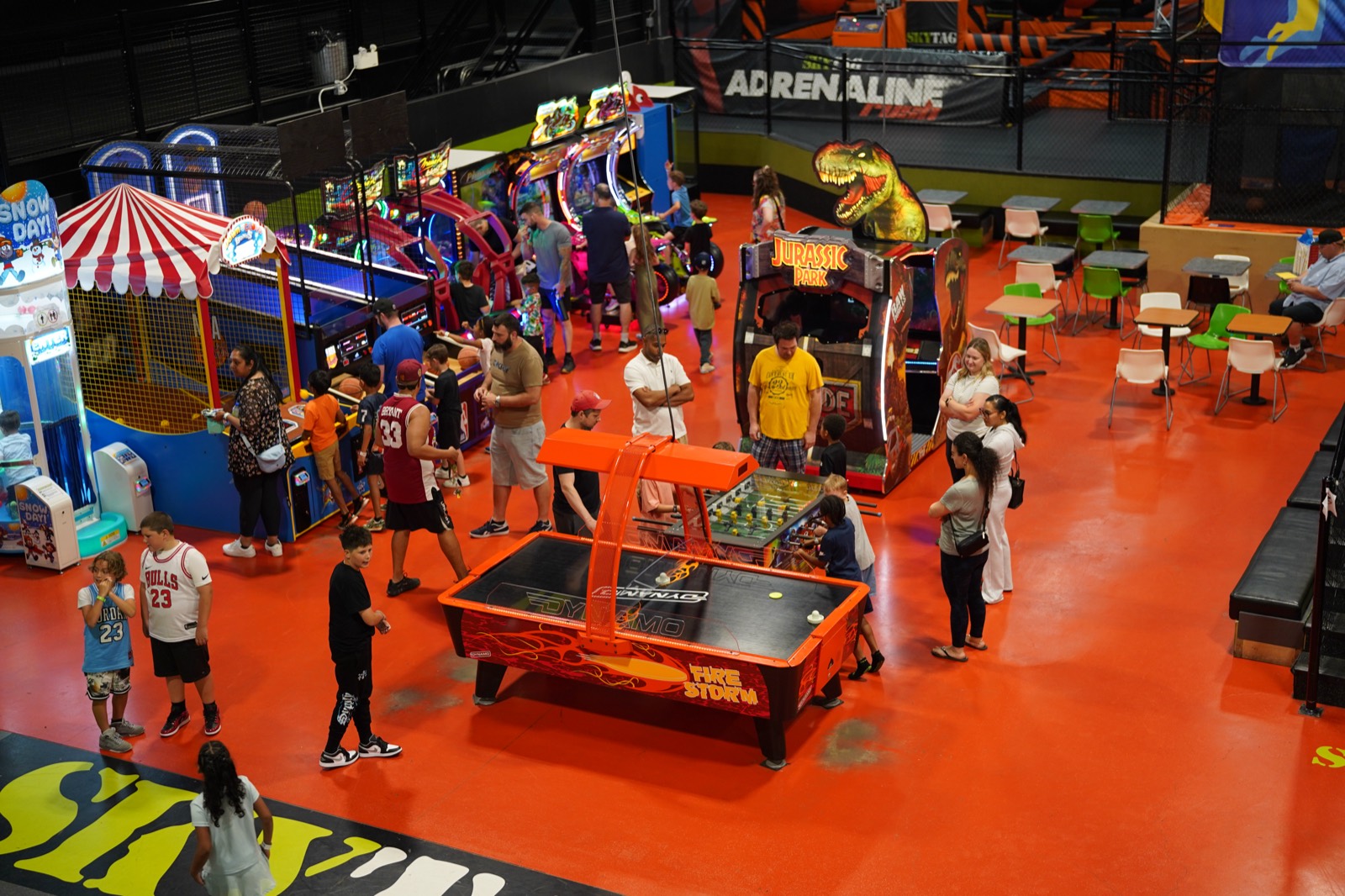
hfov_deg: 39.6
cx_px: 672
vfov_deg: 27.0
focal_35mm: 50
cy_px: 448
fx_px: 1868
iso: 500
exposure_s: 1/200
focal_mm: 50
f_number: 1.6
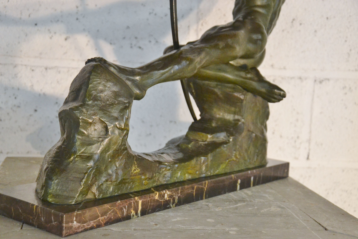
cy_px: 120
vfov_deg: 22.6
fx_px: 597
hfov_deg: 33.4
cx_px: 179
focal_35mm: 60
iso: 2000
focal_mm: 40
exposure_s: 1/60
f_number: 4.5
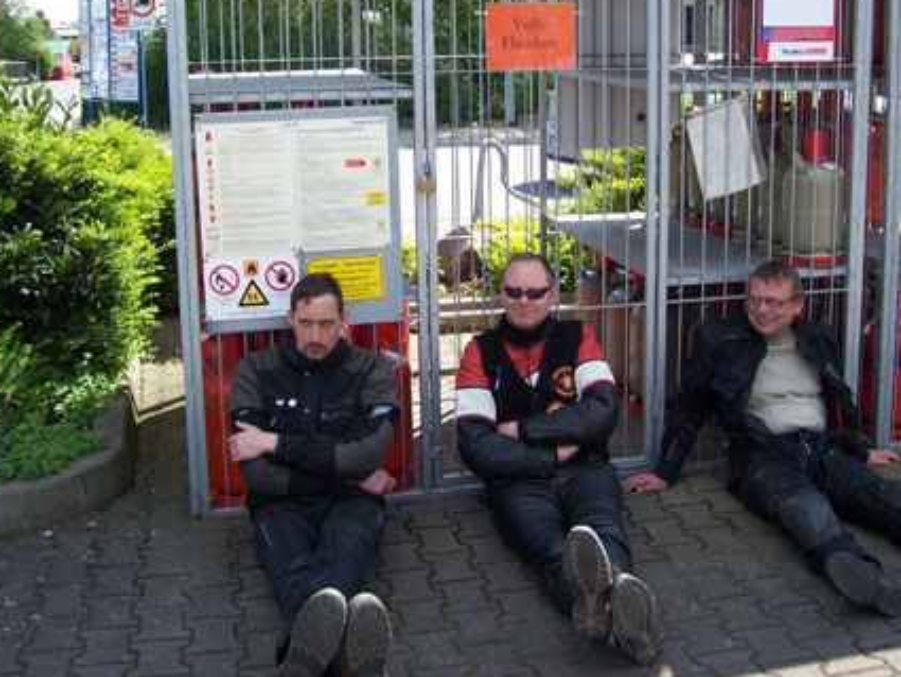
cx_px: 501
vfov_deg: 30.1
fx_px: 1250
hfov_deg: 39.6
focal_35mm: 48
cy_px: 232
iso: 80
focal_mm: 6
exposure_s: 1/470
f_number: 2.7
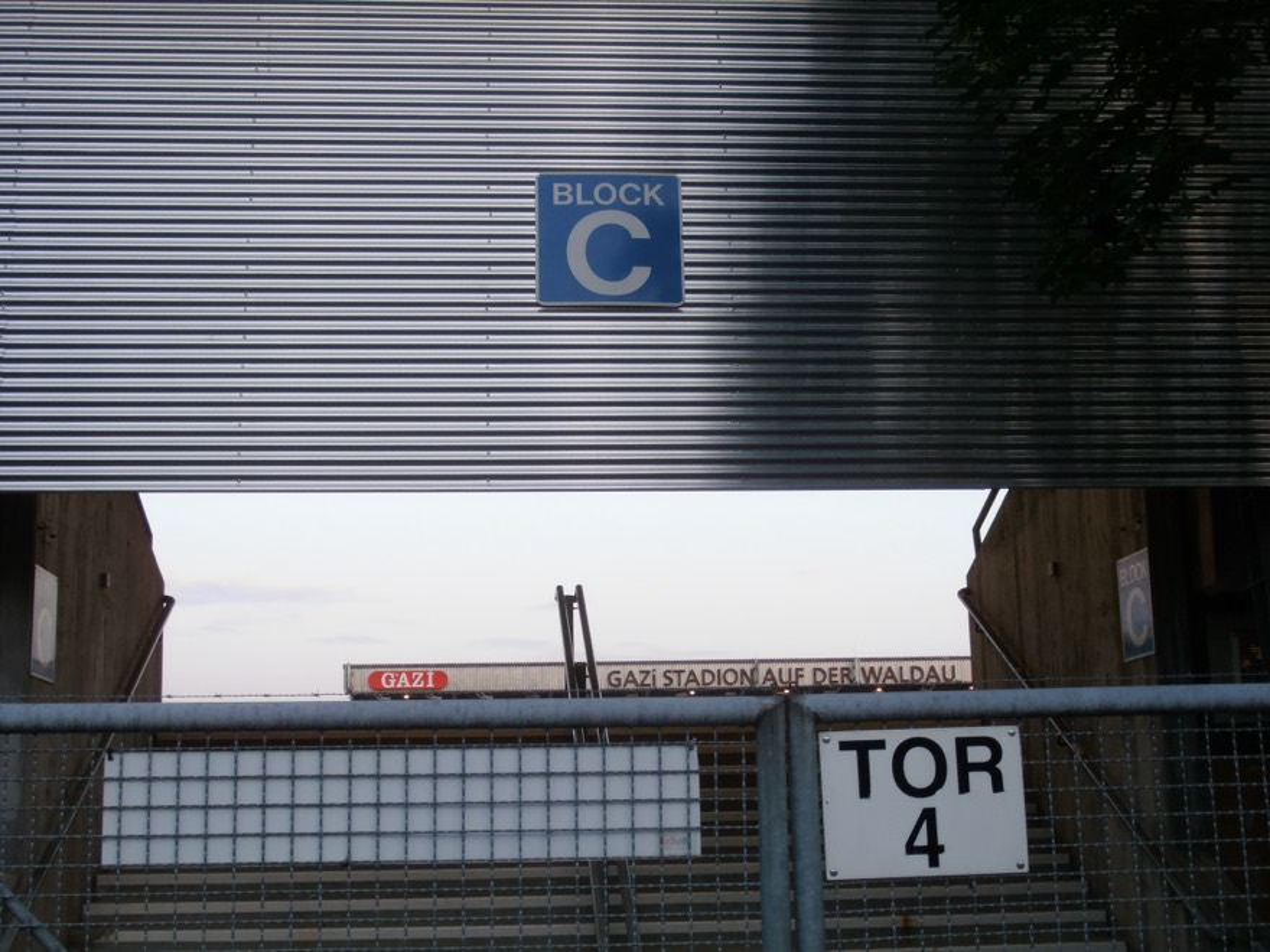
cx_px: 635
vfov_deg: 28.0
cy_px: 476
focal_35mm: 52
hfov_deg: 36.8
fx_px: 1908
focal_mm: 9.16
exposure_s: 1/25
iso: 125
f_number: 4.3
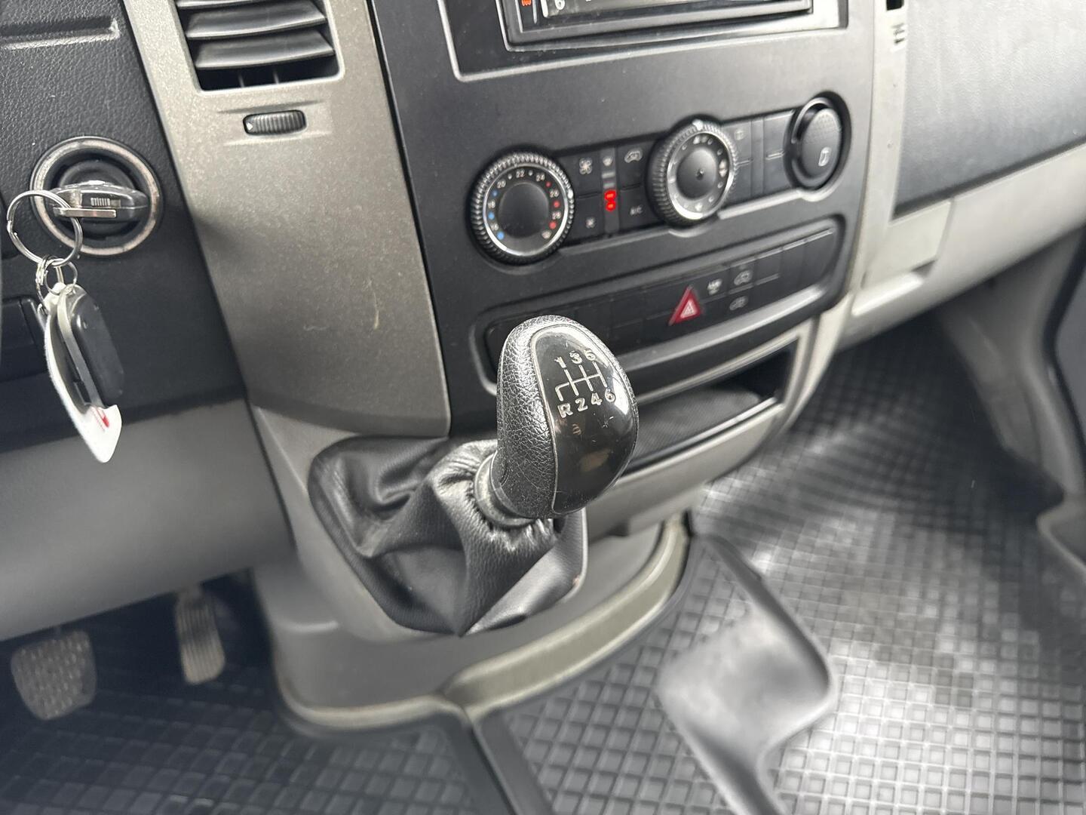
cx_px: 543
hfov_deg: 71.6
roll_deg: +1.6
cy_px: 408
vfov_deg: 56.8
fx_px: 753
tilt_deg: -32.4
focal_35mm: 24
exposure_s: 1/60
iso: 640
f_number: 1.78
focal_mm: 6.76
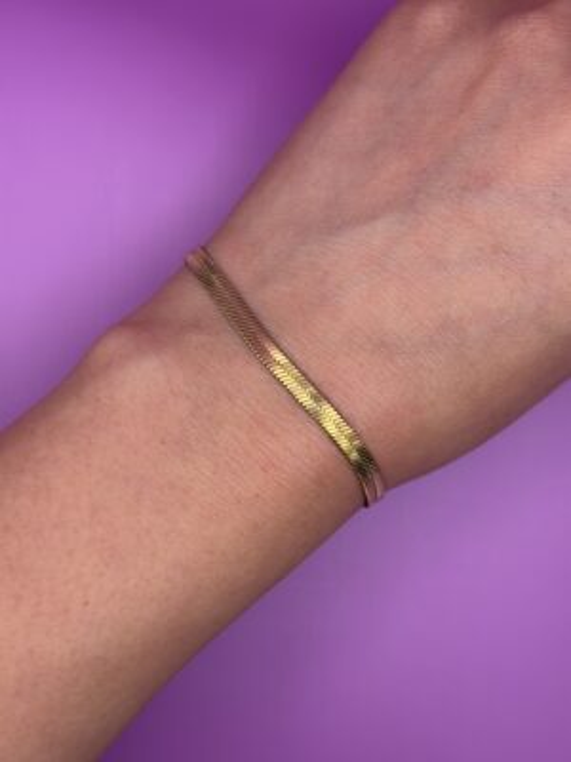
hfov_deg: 30.3
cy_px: 381
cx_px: 286
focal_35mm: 48
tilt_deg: -88.0
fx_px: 1056
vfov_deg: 39.7
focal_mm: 6.76
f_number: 1.78
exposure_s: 1/166
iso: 50
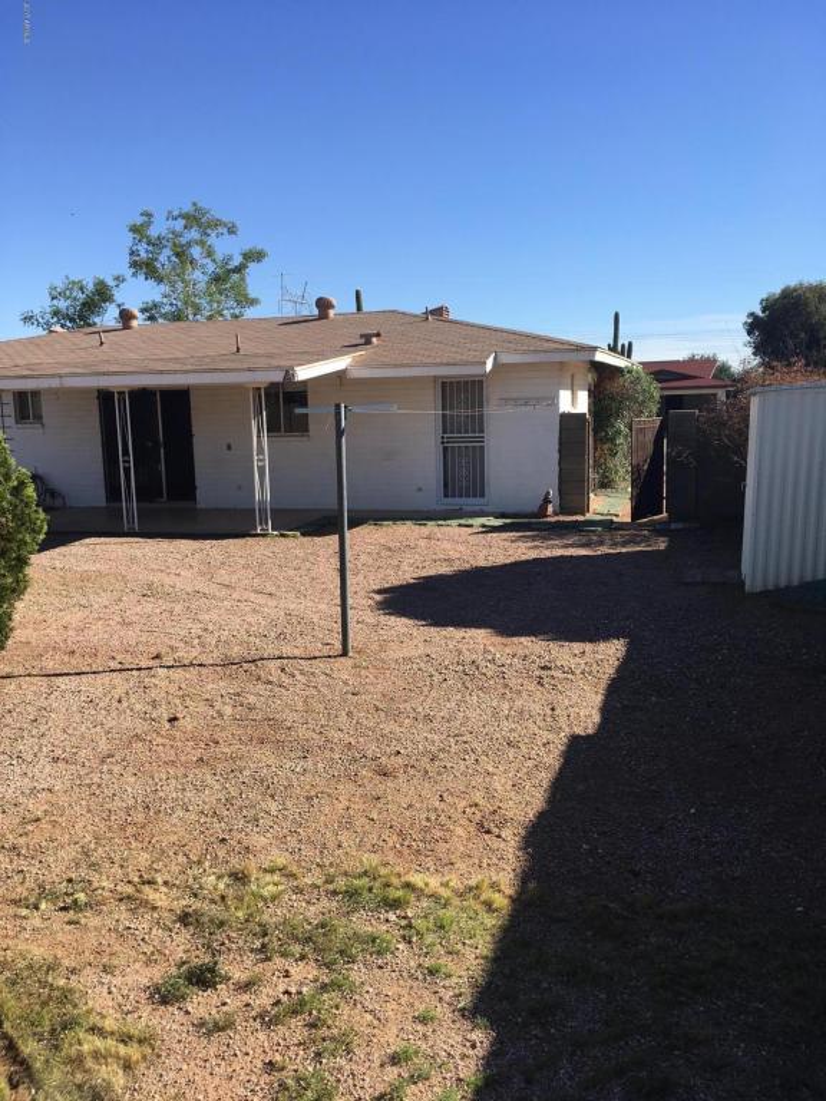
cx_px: 413
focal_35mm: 29
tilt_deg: -10.2
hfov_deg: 48.2
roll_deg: +2.9
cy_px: 550
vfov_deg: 61.7
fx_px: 923
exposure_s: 1/1261
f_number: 2.2
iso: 25
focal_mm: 4.15
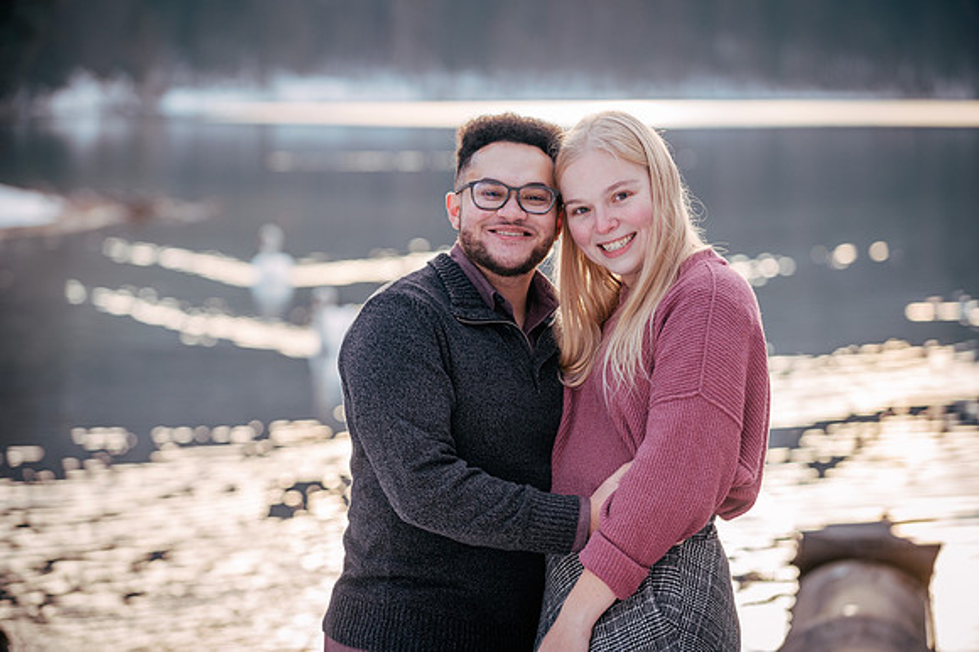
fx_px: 3261
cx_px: 490
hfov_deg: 17.1
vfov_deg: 11.4
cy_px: 326
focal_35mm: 120
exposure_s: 1/640
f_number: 4
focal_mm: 120
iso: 250
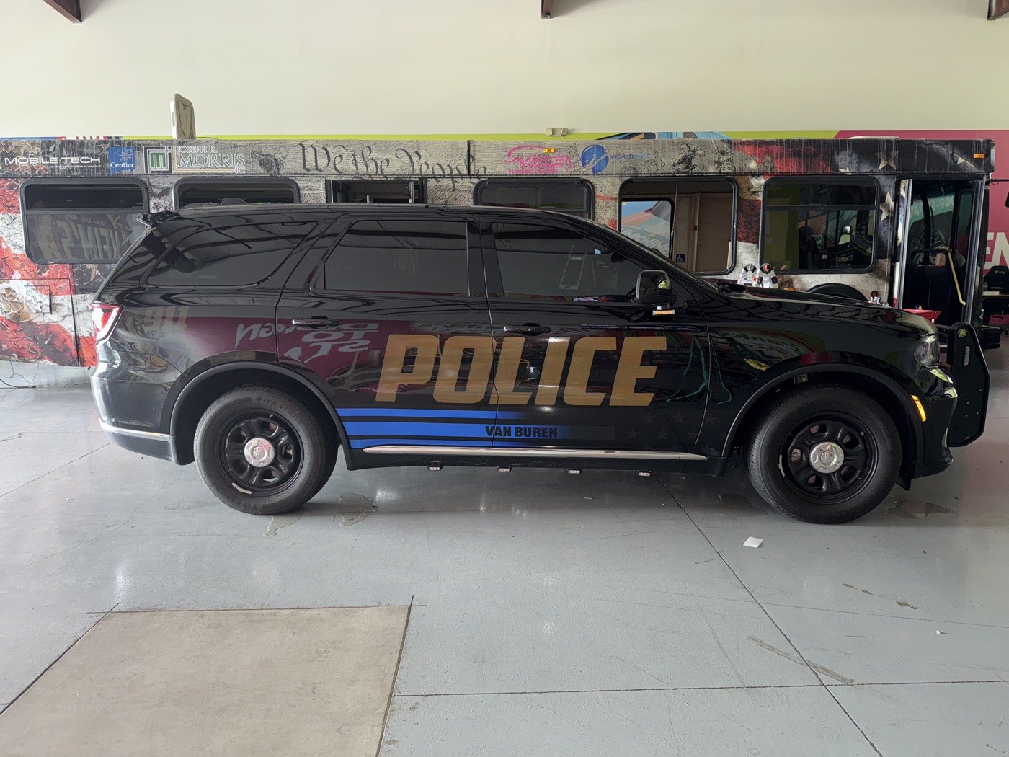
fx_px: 700
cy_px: 378
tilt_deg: -9.2
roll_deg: +0.4
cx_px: 504
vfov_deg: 56.8
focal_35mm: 24
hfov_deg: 71.6
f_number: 1.78
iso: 100
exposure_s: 1/15
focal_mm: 6.76
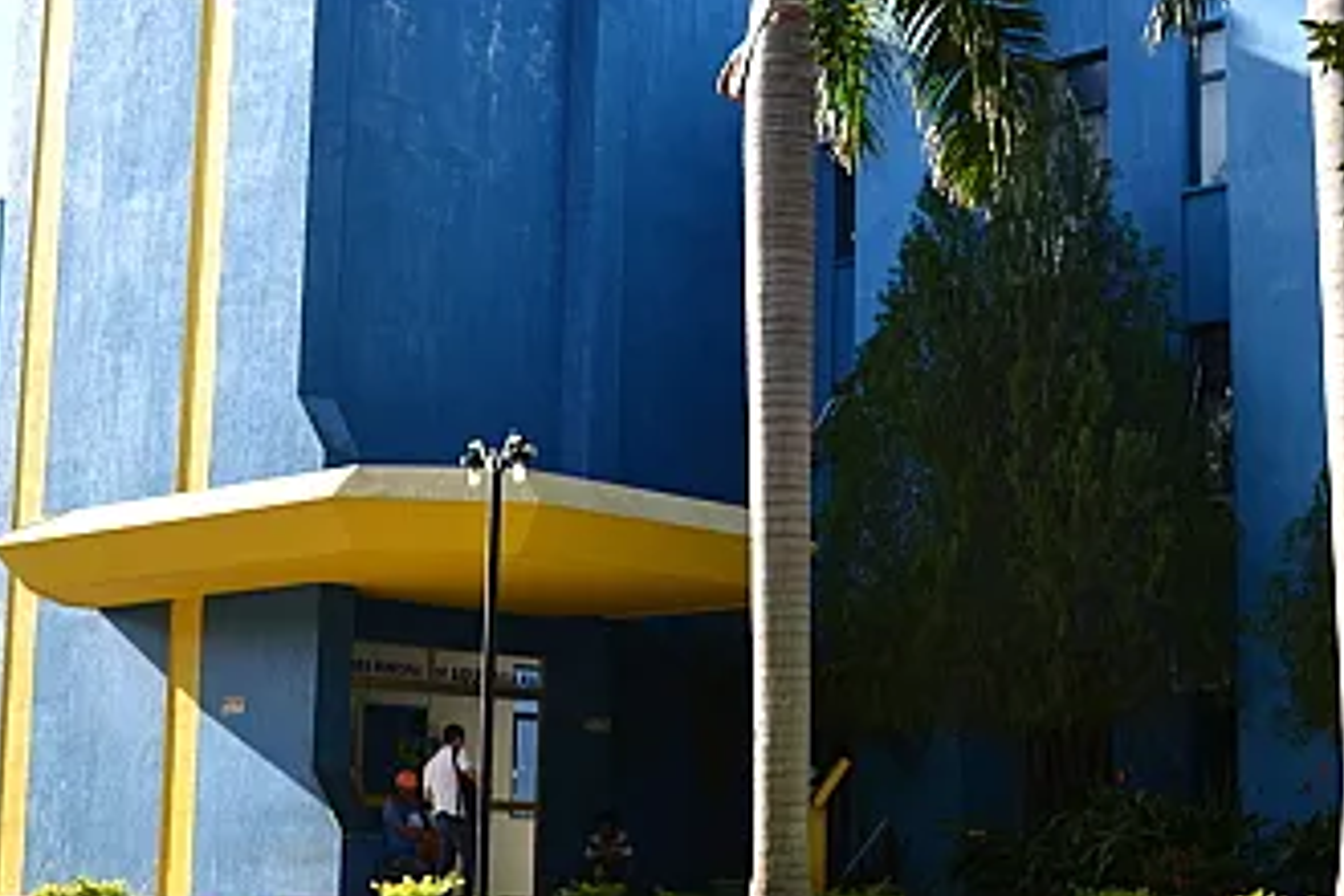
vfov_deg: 21.2
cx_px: 839
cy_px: 458
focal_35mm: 64
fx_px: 2389
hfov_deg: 31.3
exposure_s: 1/200
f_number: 6.3
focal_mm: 22
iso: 100
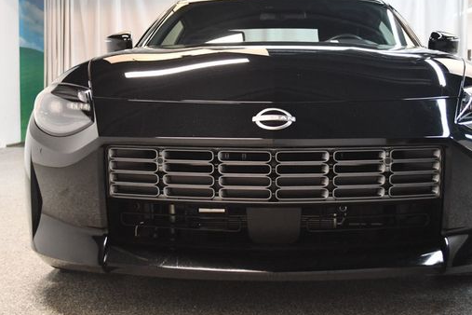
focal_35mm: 53
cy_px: 129
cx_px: 282
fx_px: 695
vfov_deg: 25.5
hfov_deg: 37.4
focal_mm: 28
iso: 3200
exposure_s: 1/80
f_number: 4.5
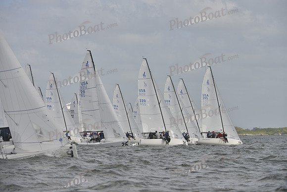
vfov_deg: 6.2
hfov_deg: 9.4
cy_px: 96
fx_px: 1754
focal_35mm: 220
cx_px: 144
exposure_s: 1/1600
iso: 400
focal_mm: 220
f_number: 8
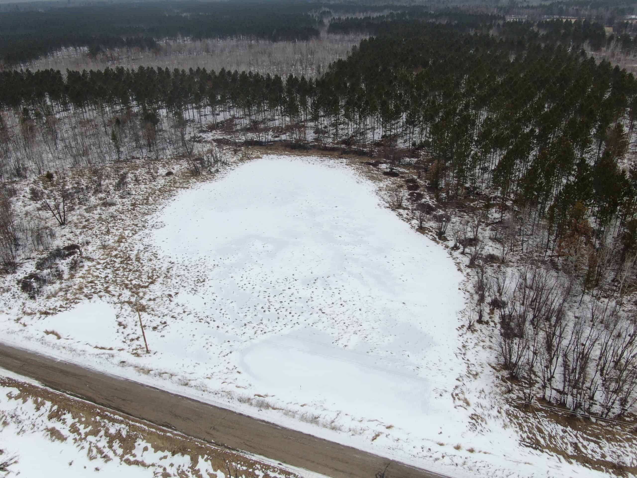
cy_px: 239
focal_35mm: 29
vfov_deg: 48.2
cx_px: 318
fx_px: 534
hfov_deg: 61.7
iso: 100
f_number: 3
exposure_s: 1/500
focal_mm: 5.11
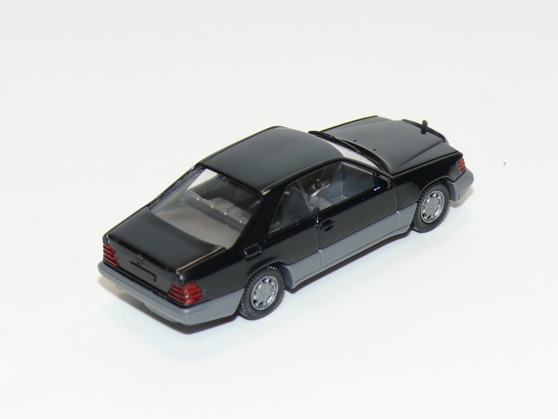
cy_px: 210
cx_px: 279
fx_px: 2176
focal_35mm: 135
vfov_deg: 11.0
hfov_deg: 14.6
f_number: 4
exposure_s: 1/30
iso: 100
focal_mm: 16.1
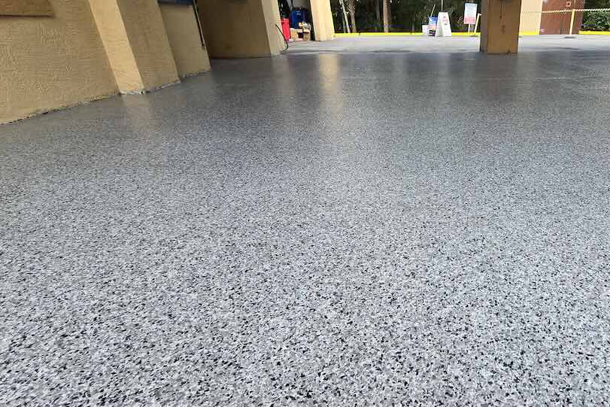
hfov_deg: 79.5
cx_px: 433
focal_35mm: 20
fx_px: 339
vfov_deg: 61.9
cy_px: 193
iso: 50
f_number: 2.2
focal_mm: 2.2
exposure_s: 1/162
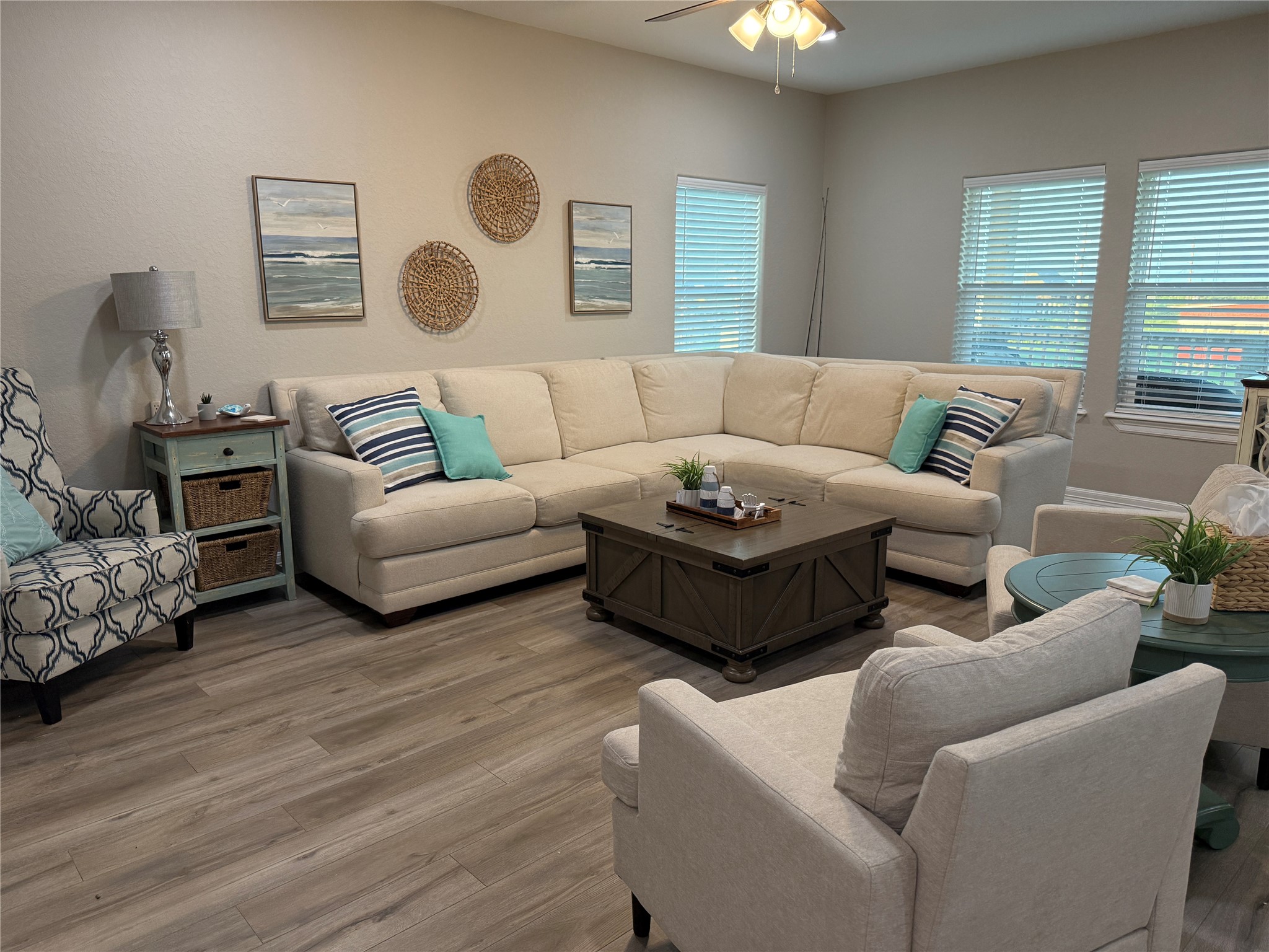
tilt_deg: -11.8
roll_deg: -0.8
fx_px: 880
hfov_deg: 71.6
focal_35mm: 24
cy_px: 476
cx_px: 634
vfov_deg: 56.8
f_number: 1.78
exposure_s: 1/120
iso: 320
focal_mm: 6.76
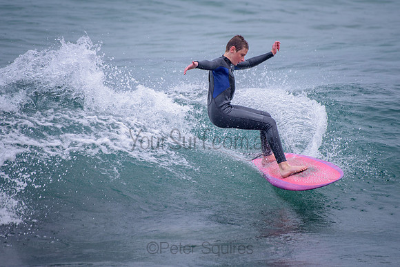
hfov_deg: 3.4
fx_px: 6813
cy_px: 103
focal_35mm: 613
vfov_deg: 2.2
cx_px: 218
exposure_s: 1/2000
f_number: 5.6
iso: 200
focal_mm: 500
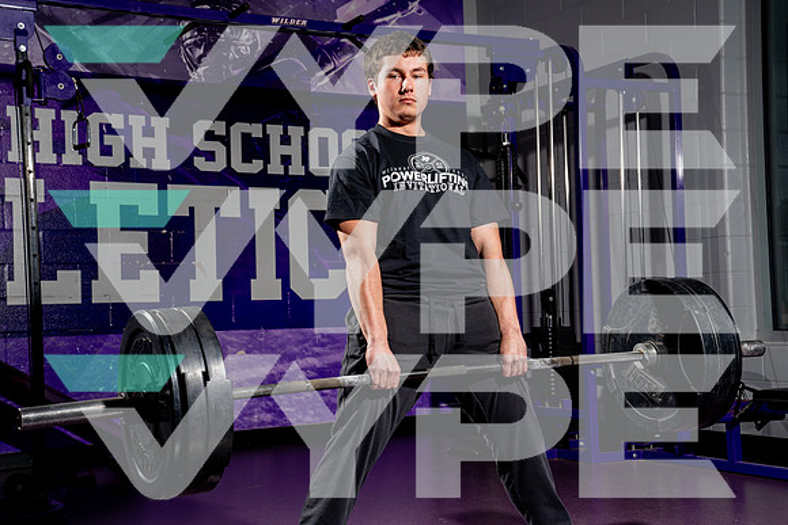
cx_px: 394
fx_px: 1248
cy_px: 262
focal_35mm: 57
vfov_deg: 23.8
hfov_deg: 35.0
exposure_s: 1/250
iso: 100
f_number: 8
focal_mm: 57
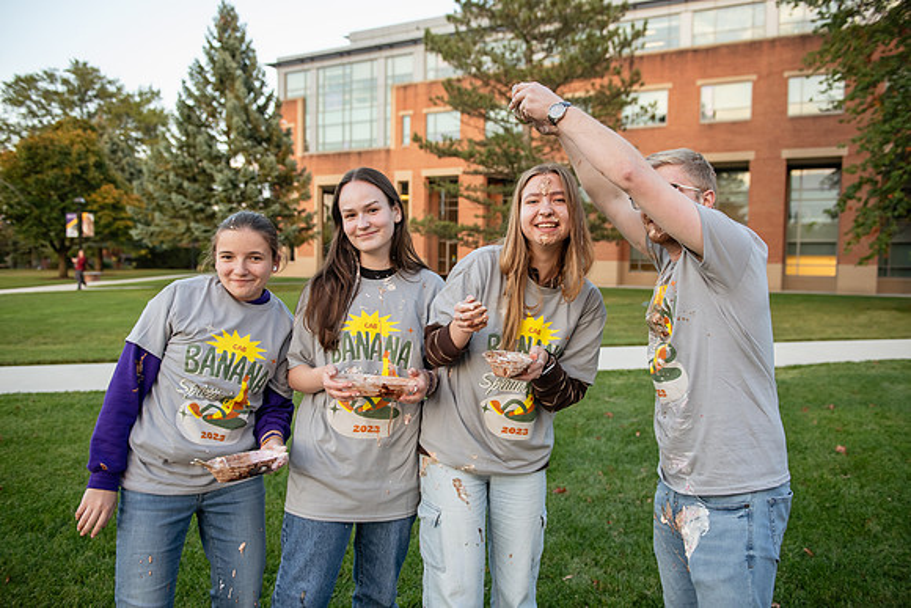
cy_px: 304
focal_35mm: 28
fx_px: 709
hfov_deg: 65.5
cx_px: 456
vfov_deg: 46.4
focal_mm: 28
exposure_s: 1/320
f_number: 3.2
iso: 800
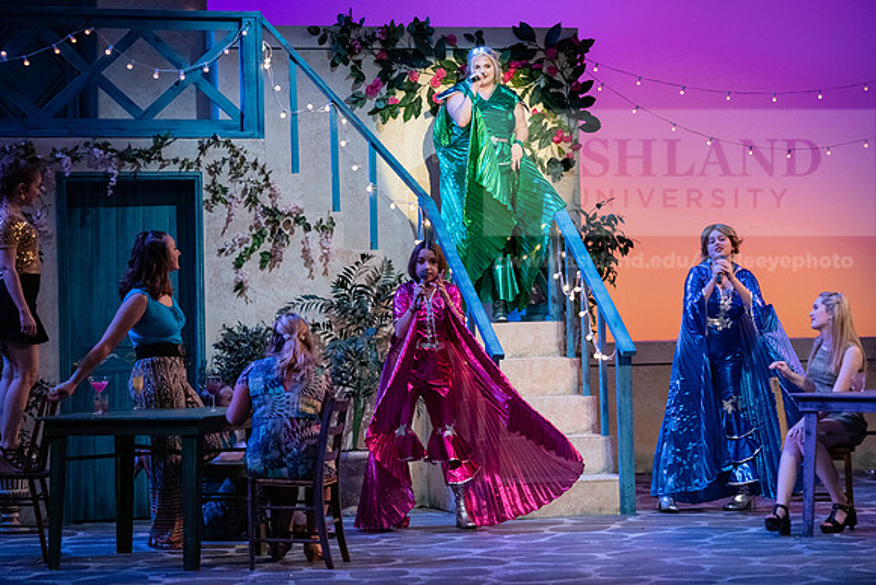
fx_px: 2921
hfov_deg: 17.1
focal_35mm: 120
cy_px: 292
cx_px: 438
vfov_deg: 11.4
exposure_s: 1/400
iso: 3200
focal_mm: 120
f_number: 3.2
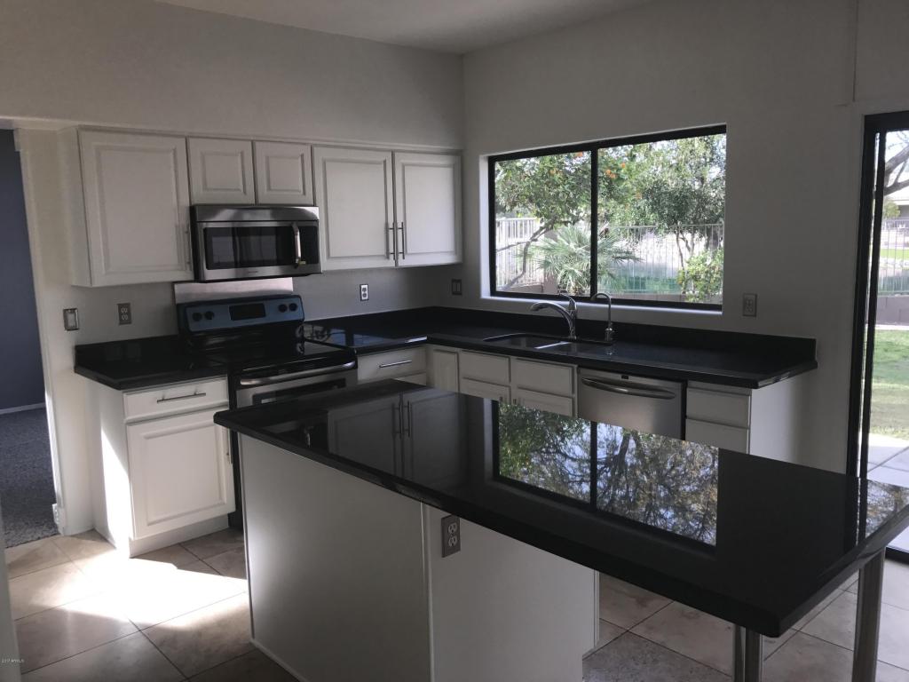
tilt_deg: -8.3
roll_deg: +1.0
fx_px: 735
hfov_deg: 63.4
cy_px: 341
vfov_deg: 49.7
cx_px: 454
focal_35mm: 28
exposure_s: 1/184
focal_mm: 3.99
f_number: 1.8
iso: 20
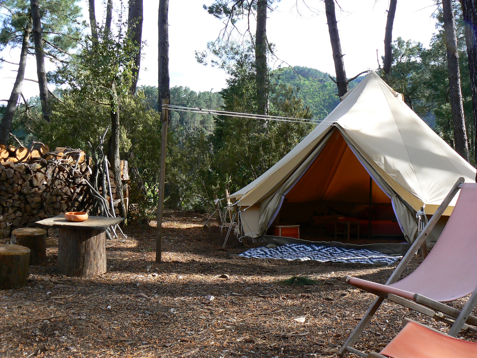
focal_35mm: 36
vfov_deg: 39.7
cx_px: 238
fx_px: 496
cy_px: 179
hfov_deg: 51.4
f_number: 5.6
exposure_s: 1/160
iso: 80
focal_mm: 6
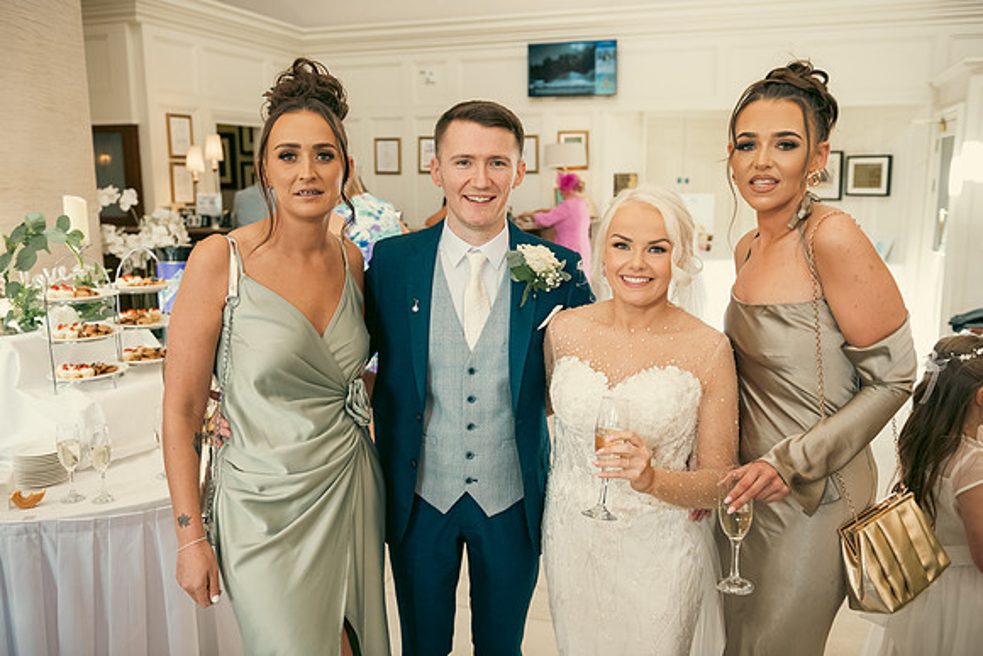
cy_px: 328
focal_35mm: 31
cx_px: 492
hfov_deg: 60.3
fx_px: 847
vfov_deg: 42.3
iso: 800
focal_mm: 31
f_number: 3.5
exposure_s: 1/160
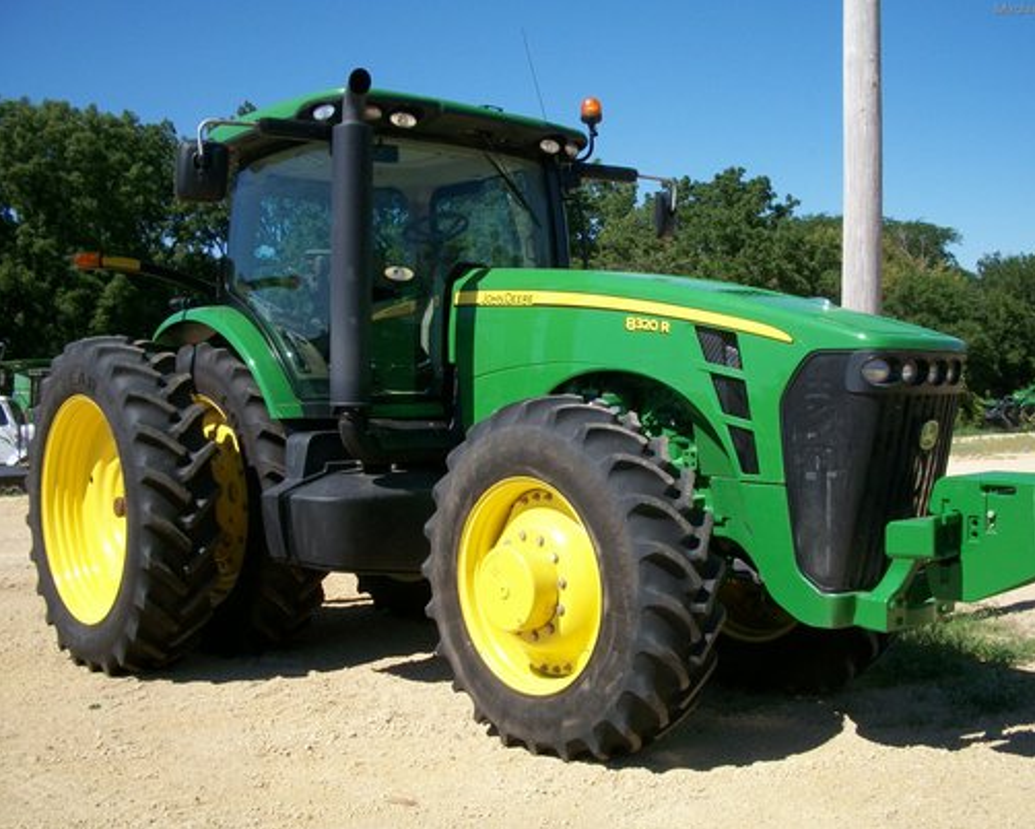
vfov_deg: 40.2
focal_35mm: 37
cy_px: 414
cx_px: 557
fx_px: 1134
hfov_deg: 49.0
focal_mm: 6.3
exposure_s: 1/400
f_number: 5.6
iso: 80
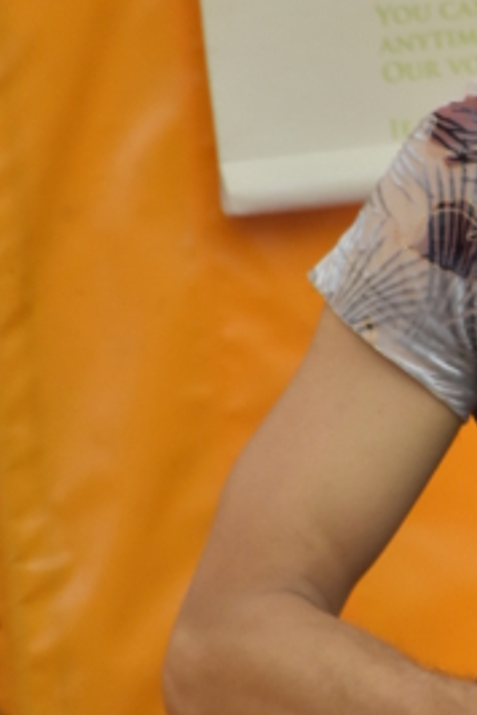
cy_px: 246
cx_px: 527
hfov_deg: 1.5
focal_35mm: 945
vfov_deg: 2.2
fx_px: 18780
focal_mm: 210
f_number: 6.3
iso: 1100
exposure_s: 1/125
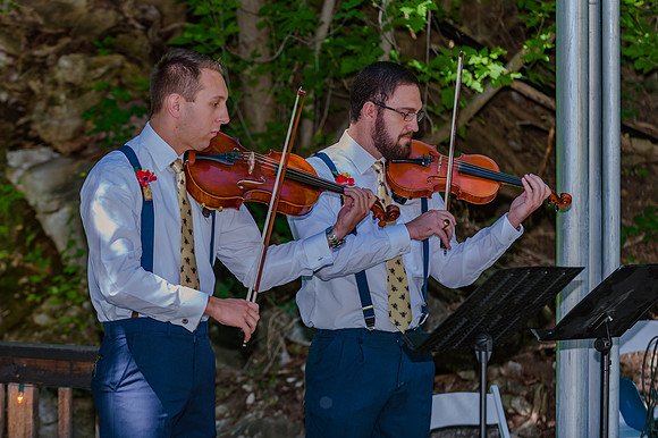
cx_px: 272
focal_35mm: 147
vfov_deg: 9.3
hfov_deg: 14.0
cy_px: 181
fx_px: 2681
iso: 200
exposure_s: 1/250
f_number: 3.2
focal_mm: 125
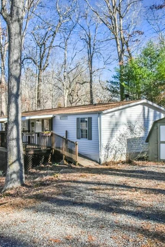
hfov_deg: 35.9
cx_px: 92
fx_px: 254
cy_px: 120
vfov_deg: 51.9
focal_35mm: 37
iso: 4000
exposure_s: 1/400
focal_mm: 24
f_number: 20
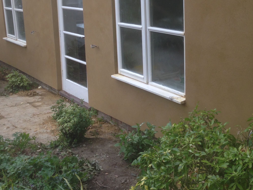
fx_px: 395
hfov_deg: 35.4
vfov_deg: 26.7
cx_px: 153
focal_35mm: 54
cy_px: 47
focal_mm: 4.12
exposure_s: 1/138
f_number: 2.4
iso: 50
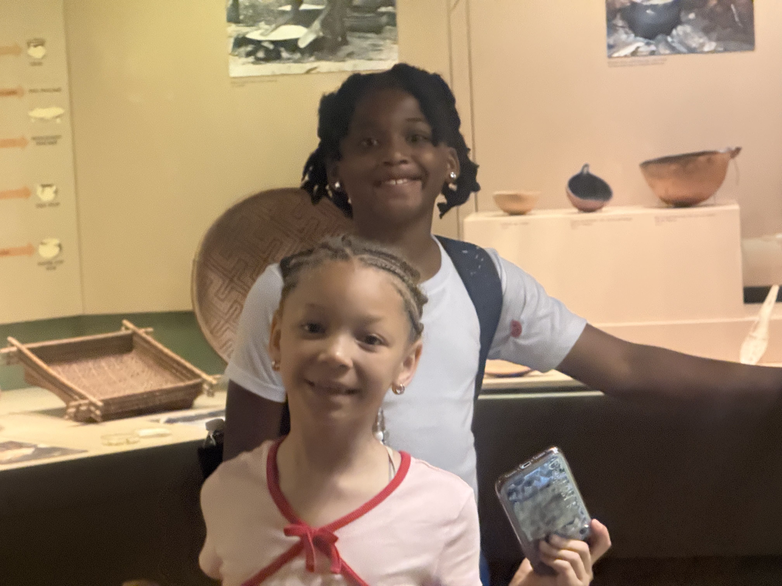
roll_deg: +2.3
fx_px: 2711
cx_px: 391
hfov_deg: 16.4
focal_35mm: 120
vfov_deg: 12.3
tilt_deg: -5.0
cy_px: 293
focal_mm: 15.66
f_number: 2.8
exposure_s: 1/30
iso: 2000
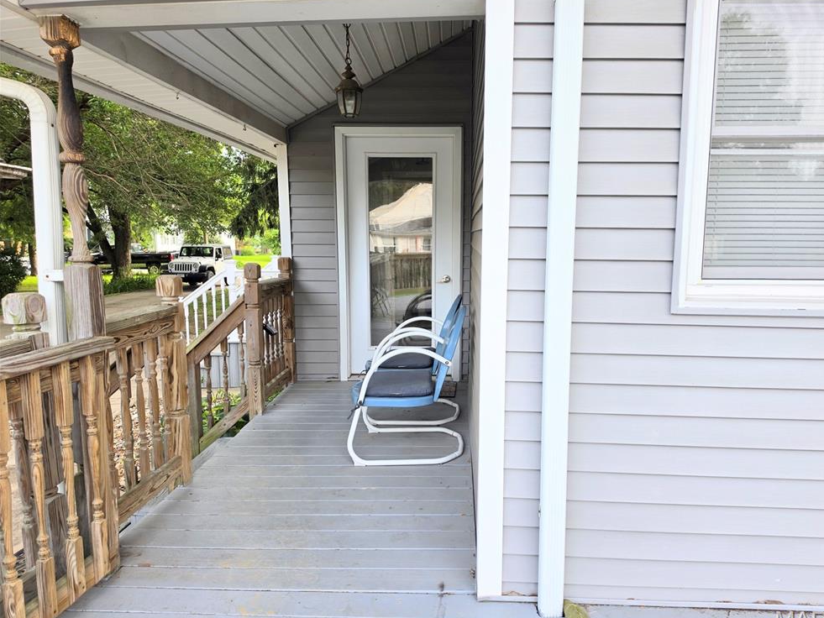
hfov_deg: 71.6
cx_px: 429
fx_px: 571
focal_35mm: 24
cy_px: 316
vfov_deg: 56.8
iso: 32
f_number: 1.4
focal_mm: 6.5
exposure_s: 1/359
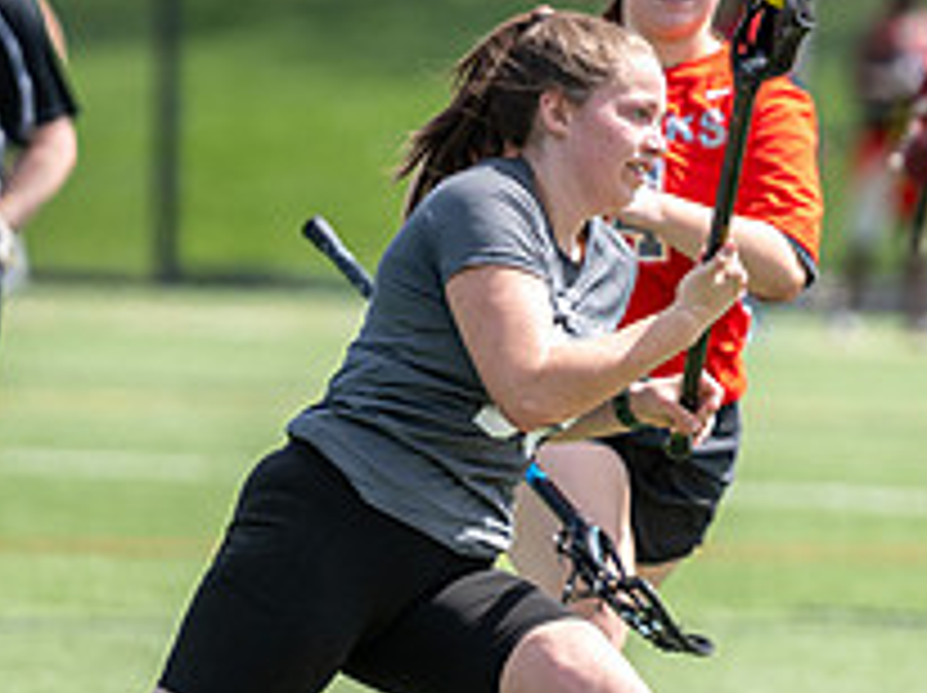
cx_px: 586
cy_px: 416
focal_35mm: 688
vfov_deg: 2.2
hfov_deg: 2.9
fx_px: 18403
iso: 100
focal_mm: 200
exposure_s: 1/2000
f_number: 2.8
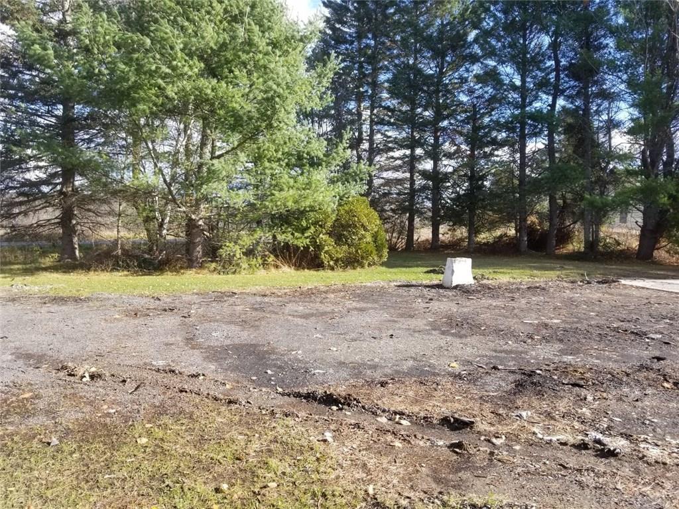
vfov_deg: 53.1
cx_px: 340
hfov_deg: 67.3
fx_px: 510
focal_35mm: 26
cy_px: 254
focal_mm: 4.25
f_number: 1.7
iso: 50
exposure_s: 1/658
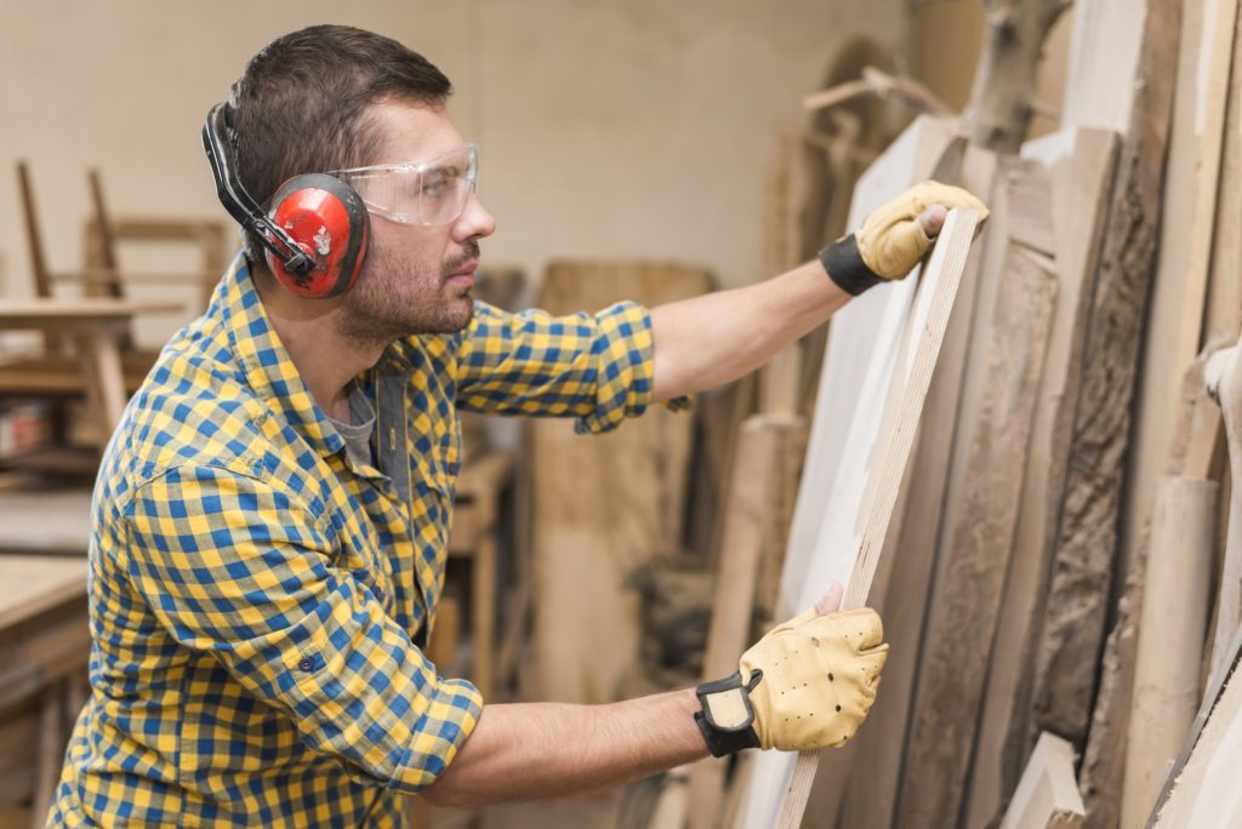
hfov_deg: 39.6
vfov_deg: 27.0
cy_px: 414
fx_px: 1726
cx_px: 621
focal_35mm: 50
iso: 320
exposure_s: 1/160
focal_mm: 50
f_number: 2.8
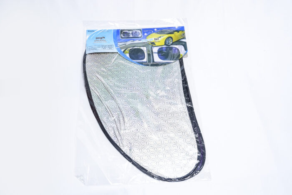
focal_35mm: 41
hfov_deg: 47.4
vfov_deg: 32.7
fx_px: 333
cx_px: 146
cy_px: 98
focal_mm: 41
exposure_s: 1/160
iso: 3200
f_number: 9
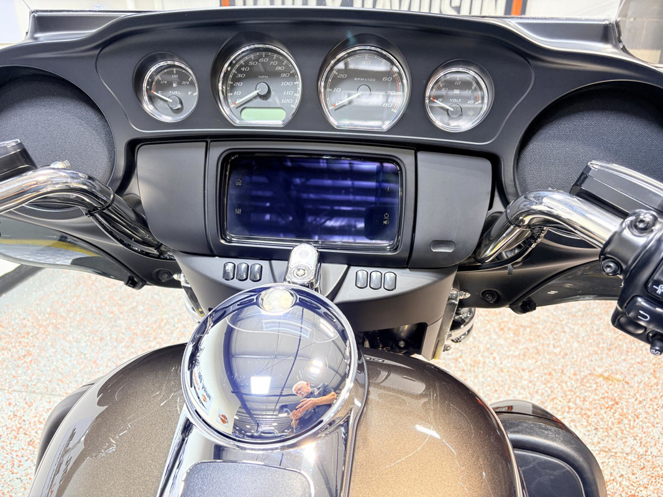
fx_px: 498
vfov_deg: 53.1
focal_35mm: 26
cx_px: 332
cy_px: 248
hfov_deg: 67.3
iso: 80
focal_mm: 5.96
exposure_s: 1/60
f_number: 1.6
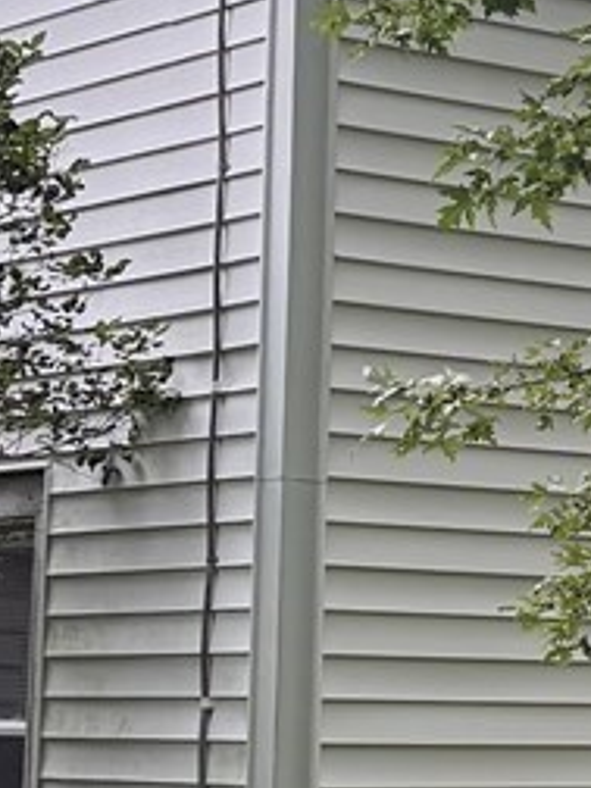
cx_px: 985
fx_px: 3324
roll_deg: -0.7
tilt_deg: +2.8
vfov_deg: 13.5
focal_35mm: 146
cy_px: 550
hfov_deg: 9.7
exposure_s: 1/535
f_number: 1.78
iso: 100
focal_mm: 6.76
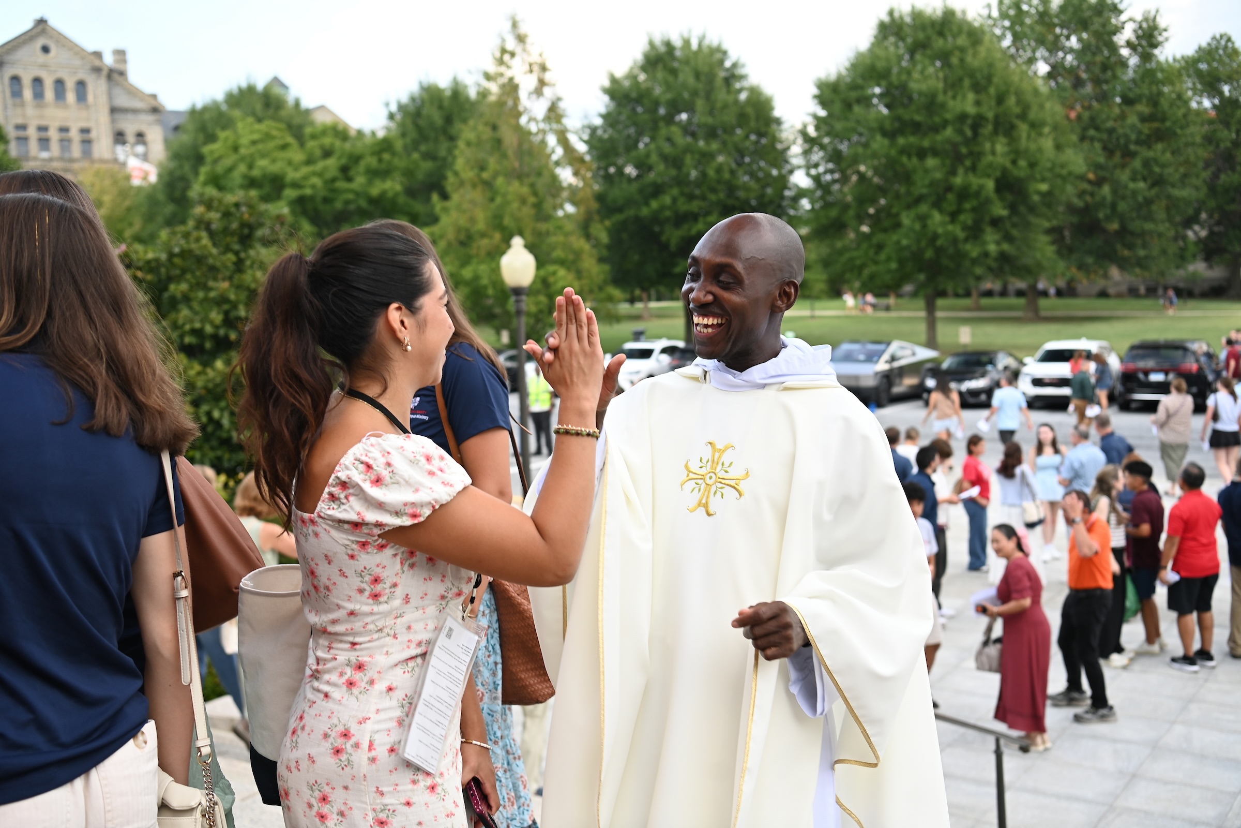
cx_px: 620
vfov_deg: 33.4
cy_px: 414
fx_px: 1379
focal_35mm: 40
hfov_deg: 48.5
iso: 250
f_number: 3.5
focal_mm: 40
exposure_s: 1/200
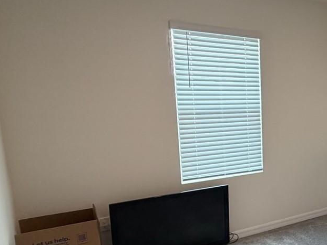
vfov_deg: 39.4
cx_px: 319
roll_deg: +0.3
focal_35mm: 36
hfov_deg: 44.5
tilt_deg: -9.4
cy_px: 152
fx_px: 340
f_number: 2.2
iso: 160
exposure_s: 1/60
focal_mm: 2.22
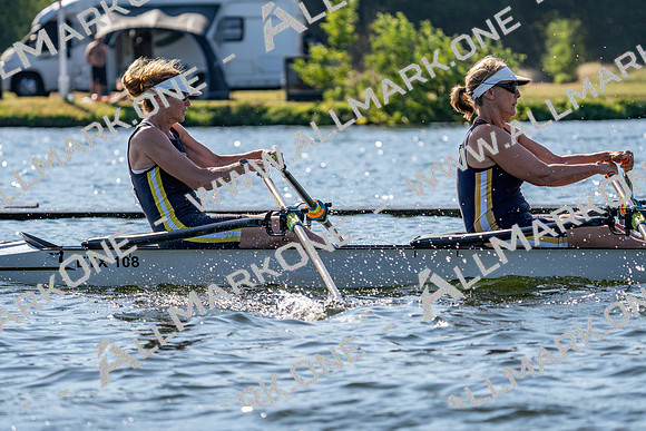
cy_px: 216
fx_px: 3625
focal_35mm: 202
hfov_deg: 10.2
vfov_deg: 6.8
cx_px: 323
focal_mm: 202
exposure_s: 1/1600
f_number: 5.6
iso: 250
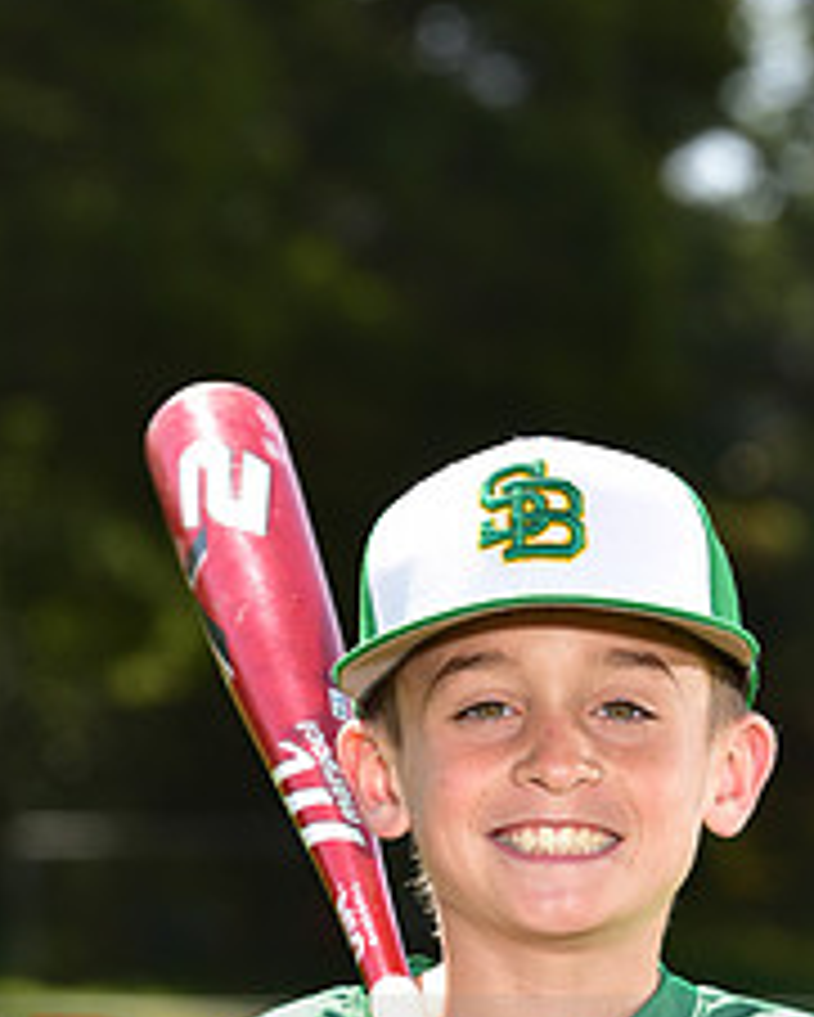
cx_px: 501
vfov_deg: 5.9
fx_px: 9780
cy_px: 1058
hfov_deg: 4.8
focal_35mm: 325
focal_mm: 135
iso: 100
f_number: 5.6
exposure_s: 1/250
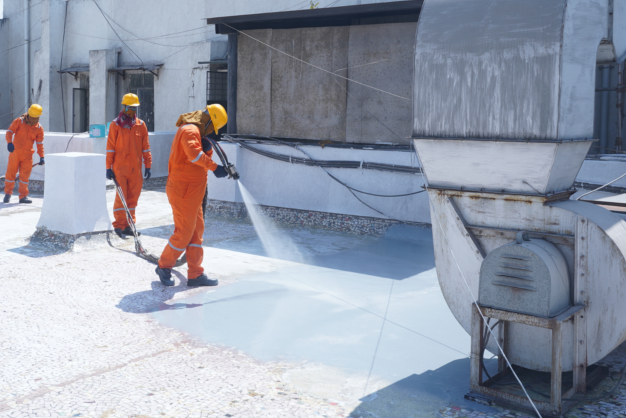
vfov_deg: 31.0
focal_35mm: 43
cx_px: 215
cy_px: 153
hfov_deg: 44.8
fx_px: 748
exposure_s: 1/200
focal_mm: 28
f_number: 7.1
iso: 100
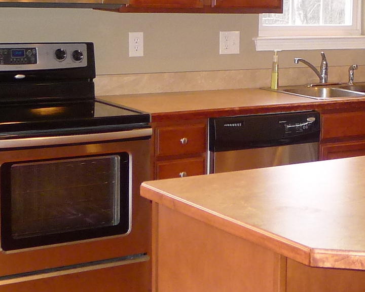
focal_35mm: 83
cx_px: 333
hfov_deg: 22.4
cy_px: 95
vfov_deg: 18.4
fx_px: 897
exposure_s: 1/60
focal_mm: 5.1
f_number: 2
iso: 400
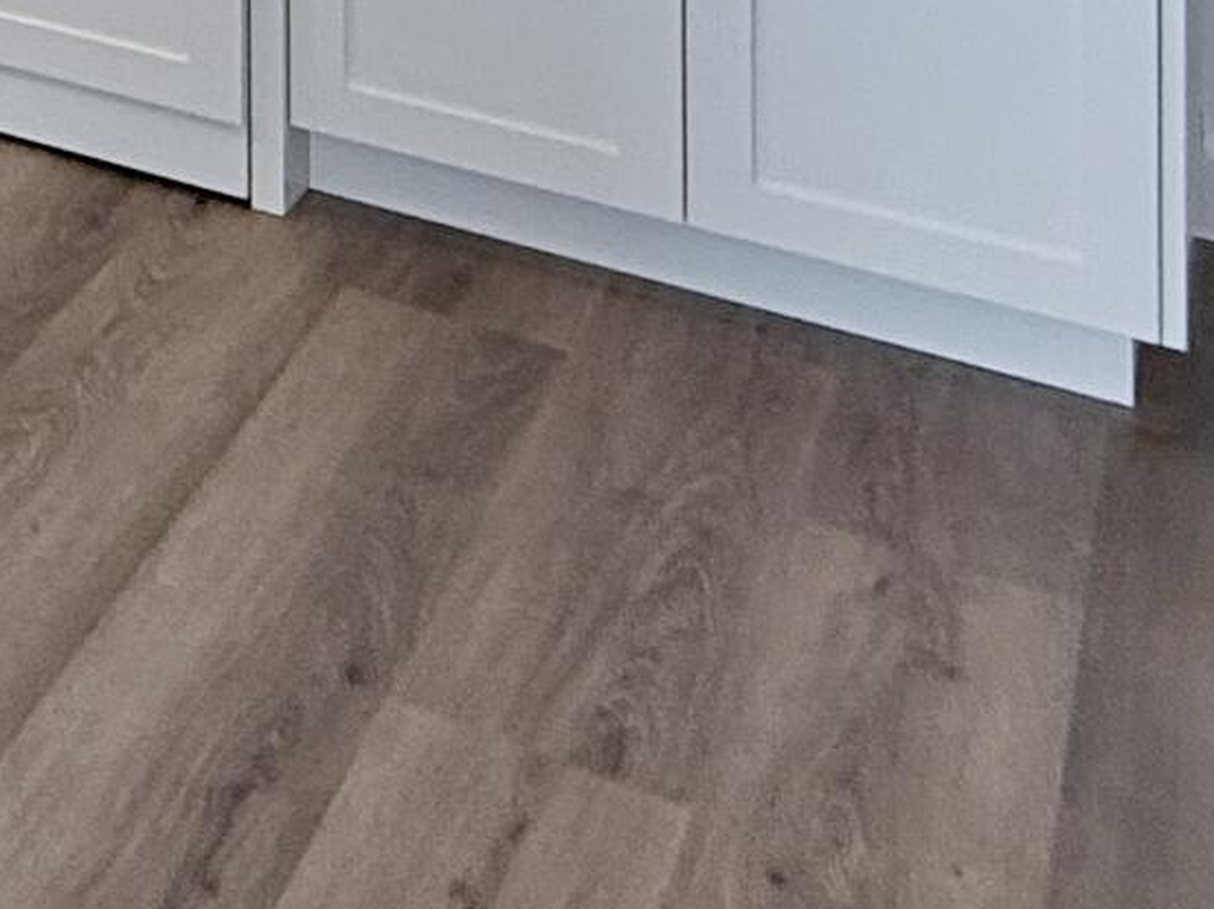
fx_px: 2664
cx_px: -929
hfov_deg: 19.6
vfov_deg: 15.1
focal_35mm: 76
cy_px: -979
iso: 100
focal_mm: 2.22
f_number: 2.2
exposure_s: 1/120
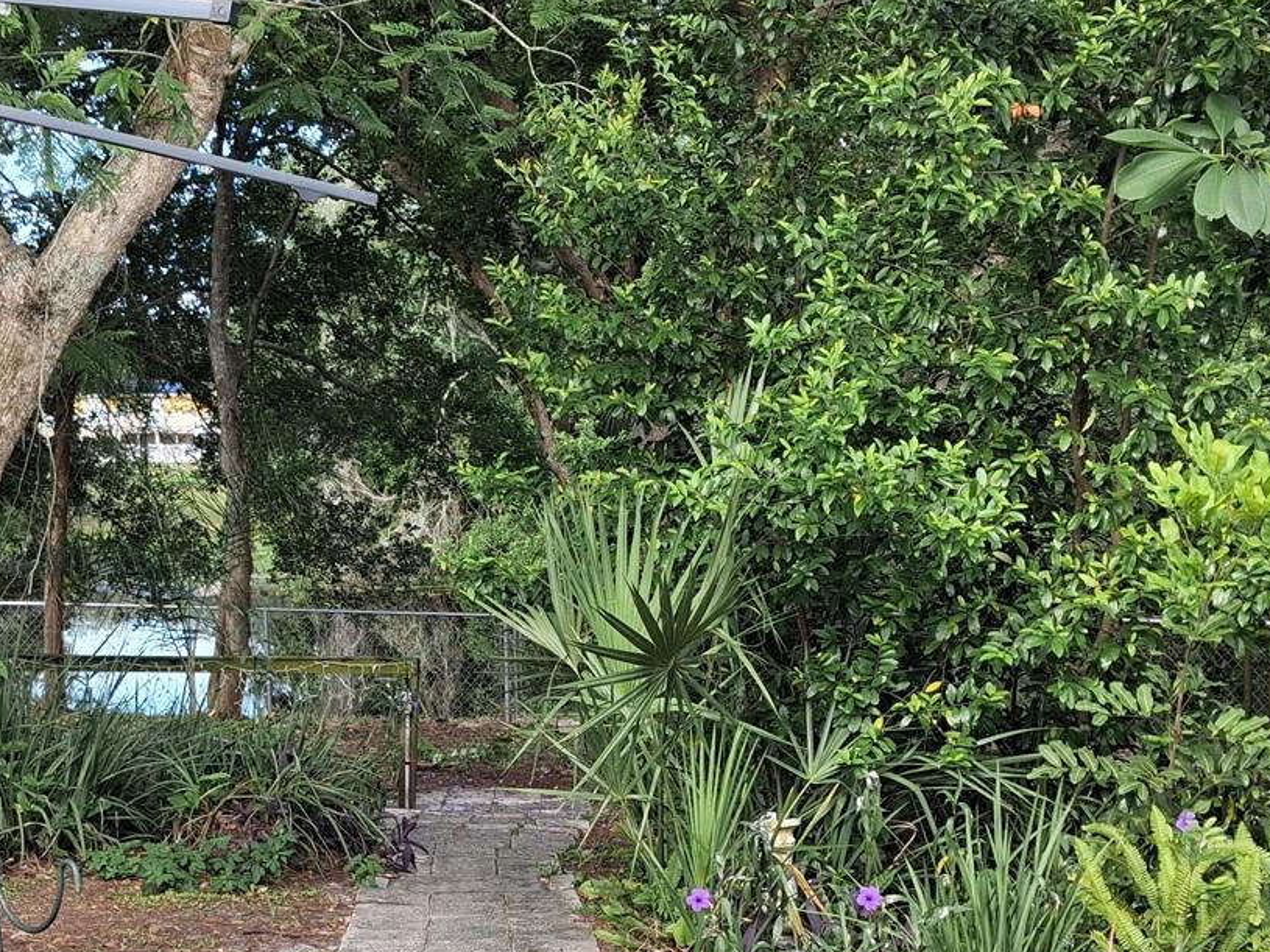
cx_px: 496
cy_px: 757
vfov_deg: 27.0
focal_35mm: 53
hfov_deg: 36.0
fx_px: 1944
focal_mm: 4
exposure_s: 1/120
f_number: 1.8
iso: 25
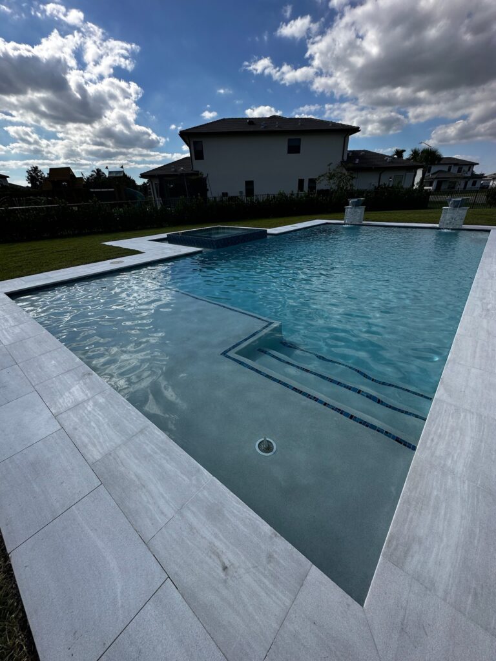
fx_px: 267
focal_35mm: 14
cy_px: 330
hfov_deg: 85.7
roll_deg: +2.2
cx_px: 248
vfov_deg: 102.1
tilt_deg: -27.7
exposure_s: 1/2092
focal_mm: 2.22
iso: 50
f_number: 2.2
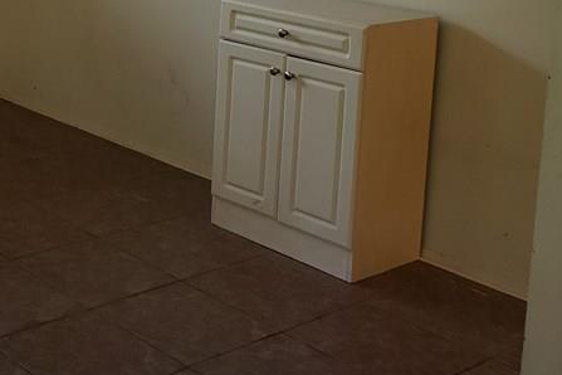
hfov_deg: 29.2
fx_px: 968
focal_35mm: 62
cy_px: -42
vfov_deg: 20.8
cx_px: -60
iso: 80
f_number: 2.4
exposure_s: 1/24
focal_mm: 4.3
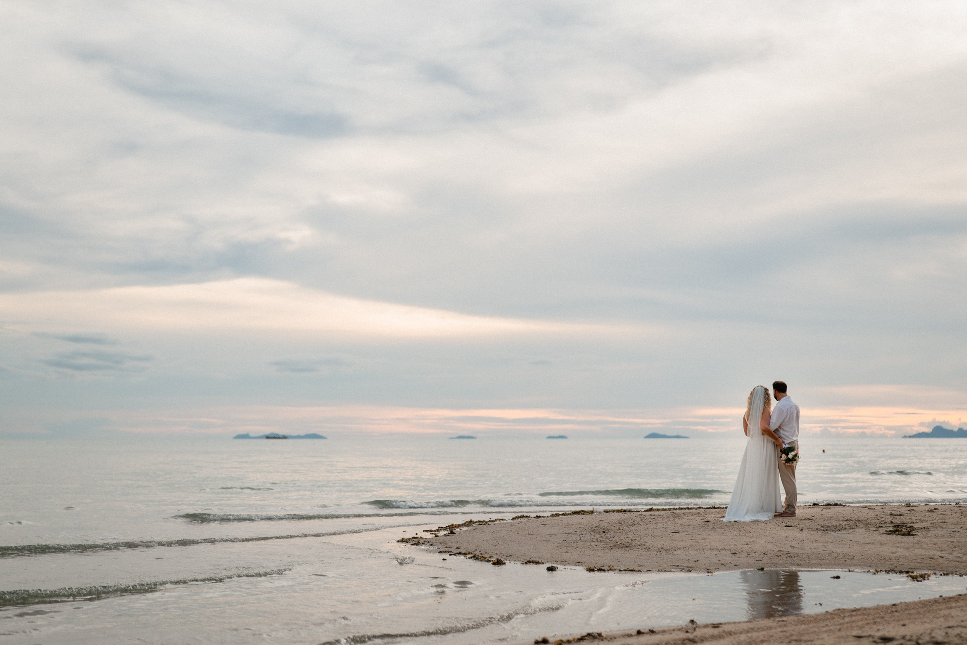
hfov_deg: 38.7
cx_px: 477
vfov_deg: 26.4
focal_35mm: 51
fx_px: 1376
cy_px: 322
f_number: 2
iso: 100
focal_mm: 50
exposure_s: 1/400
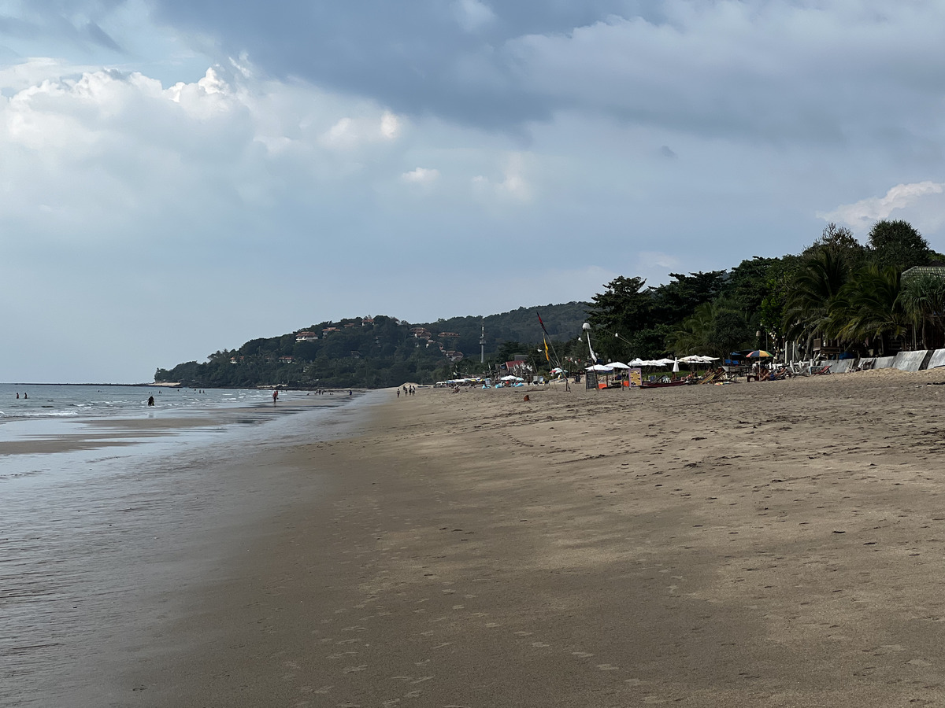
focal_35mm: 77
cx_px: 472
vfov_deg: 19.1
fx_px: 2102
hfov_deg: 25.3
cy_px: 354
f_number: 2.8
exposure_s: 1/573
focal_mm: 9
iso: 32
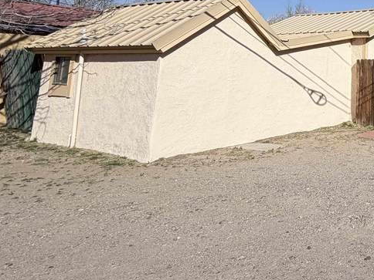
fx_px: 400
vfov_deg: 36.1
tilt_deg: +6.9
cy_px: 23
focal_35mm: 37
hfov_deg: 36.2
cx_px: 469
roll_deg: -2.1
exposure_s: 1/1189
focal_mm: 2.22
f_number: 2.2
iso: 20
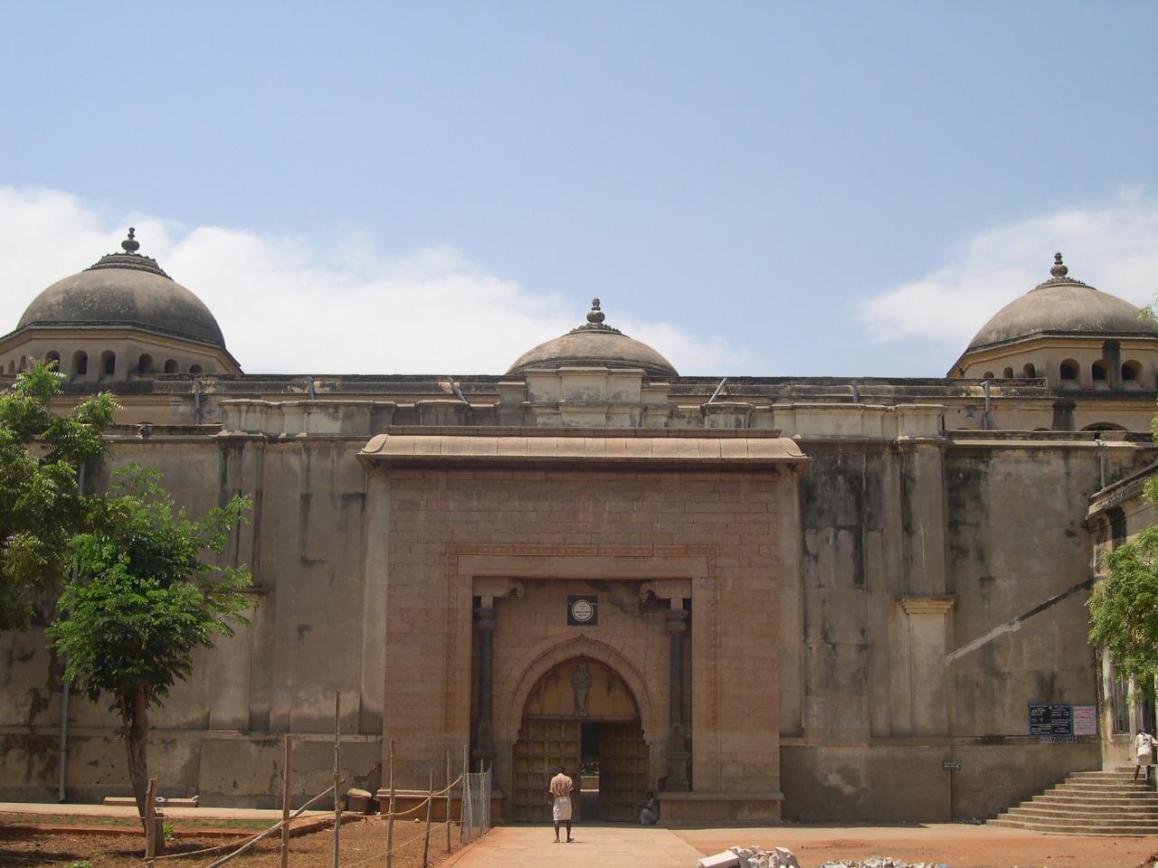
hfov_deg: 44.8
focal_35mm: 42
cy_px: 434
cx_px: 579
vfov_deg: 34.3
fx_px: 1405
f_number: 8
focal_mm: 9
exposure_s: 1/198
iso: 100
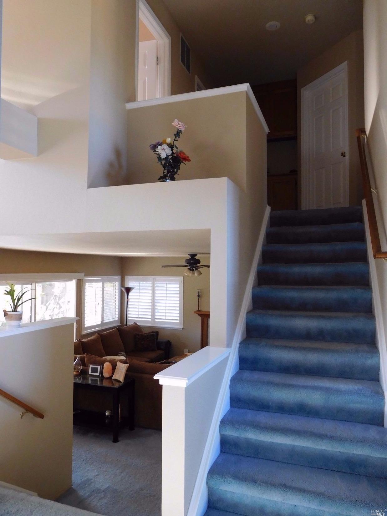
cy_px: 258
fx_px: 373
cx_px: 194
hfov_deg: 54.9
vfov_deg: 69.4
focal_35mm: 25
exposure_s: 1/30
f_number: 3.4
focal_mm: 4.5
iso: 250
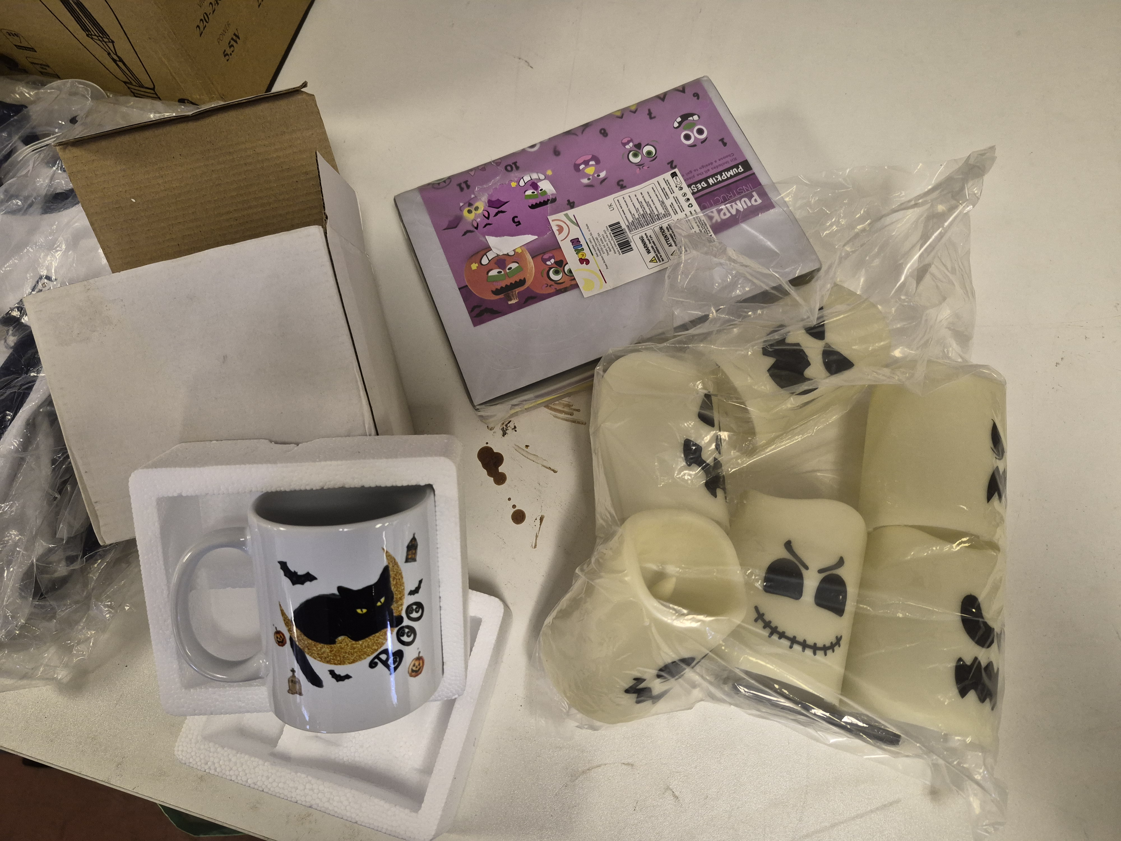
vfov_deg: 58.9
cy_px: 420
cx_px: 560
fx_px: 745
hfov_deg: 73.9
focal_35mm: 23
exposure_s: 1/100
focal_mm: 5.4
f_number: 1.8
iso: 640
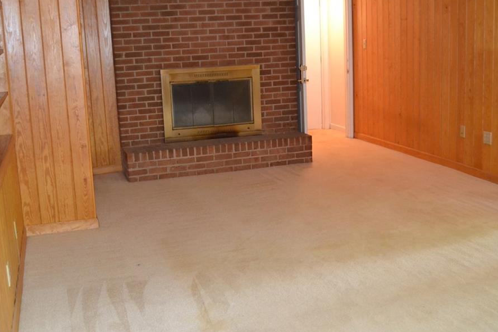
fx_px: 622
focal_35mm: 45
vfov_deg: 29.8
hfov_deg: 43.6
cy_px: 153
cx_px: 241
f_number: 4
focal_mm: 26
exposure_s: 1/60
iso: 3200
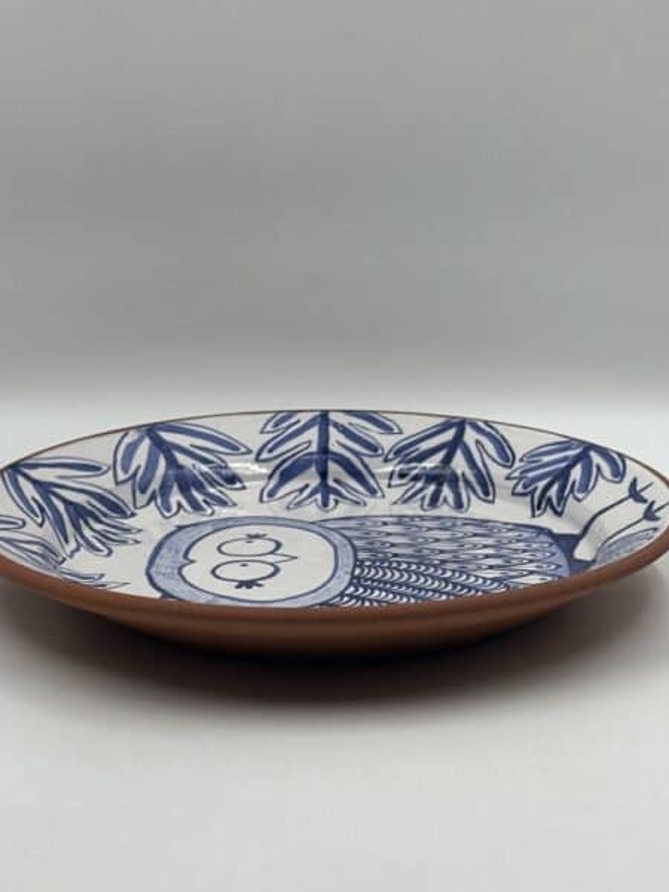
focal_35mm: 64
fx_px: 1649
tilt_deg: -14.9
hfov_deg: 22.9
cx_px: 339
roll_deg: -2.1
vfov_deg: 30.3
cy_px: 434
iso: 64
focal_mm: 6.86
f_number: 1.78
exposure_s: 1/604
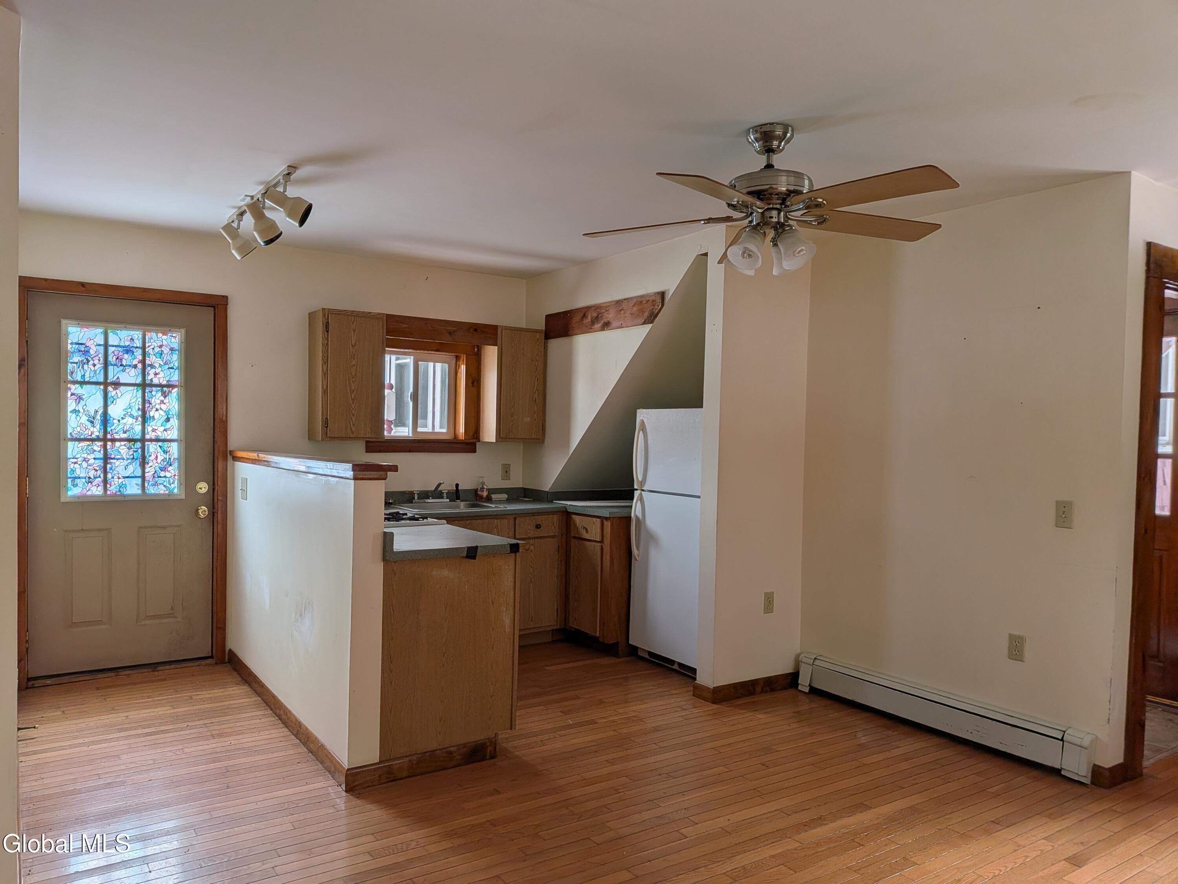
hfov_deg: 71.6
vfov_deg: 56.8
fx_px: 817
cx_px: 589
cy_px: 442
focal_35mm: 24
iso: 27
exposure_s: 1/968
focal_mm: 4.53
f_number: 1.7
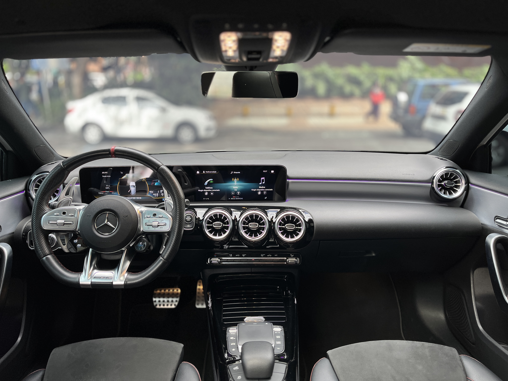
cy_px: 190
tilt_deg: -16.5
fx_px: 382
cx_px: 254
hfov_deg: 67.3
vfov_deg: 53.1
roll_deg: -0.3
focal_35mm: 26
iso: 64
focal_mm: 5.1
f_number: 1.6
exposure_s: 1/121
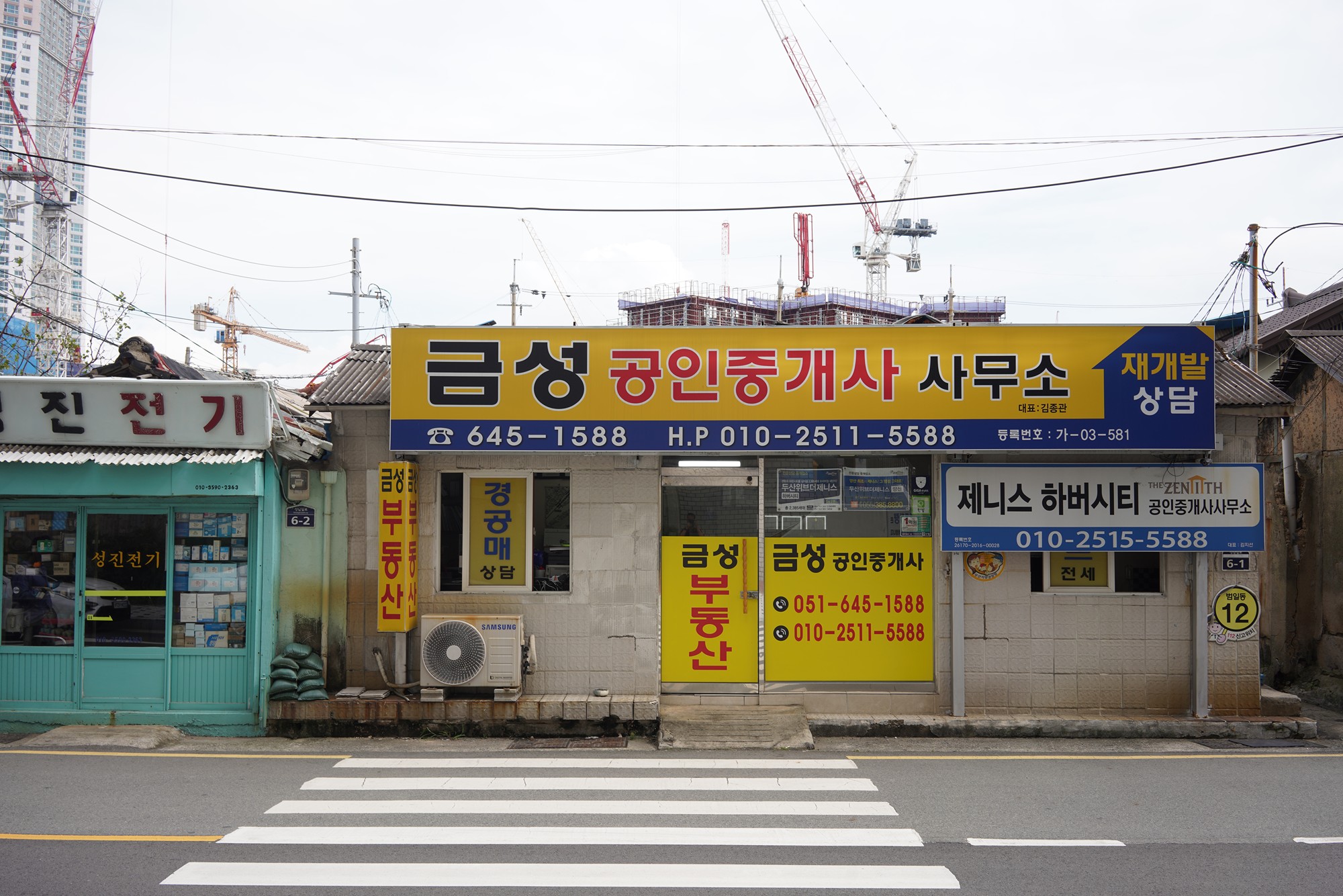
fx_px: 1306
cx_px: 672
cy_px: 448
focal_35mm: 35
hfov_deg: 54.4
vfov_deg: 37.9
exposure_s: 1/100
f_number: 9
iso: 100
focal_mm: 35
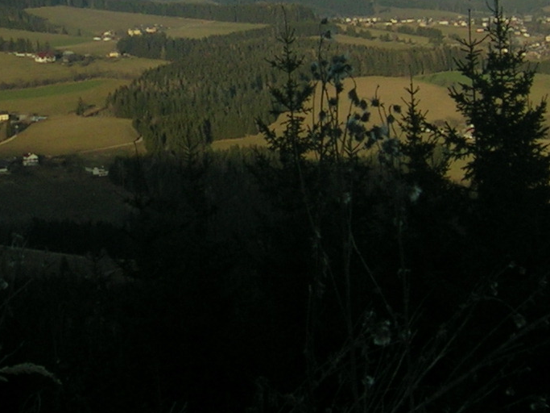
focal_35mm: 105
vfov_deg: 13.9
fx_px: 1668
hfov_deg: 18.6
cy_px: -10
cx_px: 138
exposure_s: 1/320
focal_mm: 5.4
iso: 50
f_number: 4.8
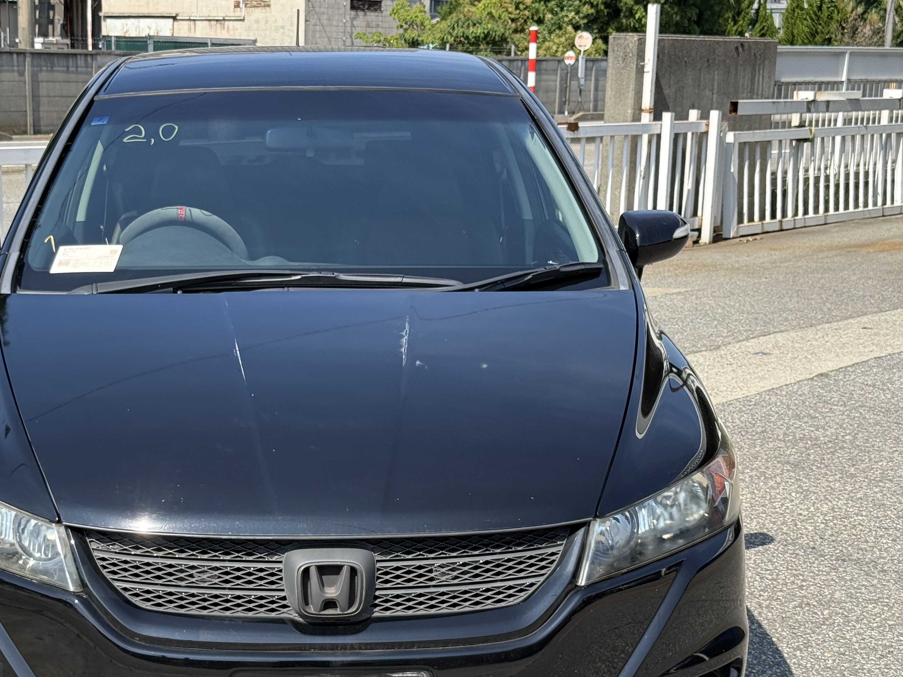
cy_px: 438
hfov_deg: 29.2
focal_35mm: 66
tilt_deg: -12.0
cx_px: 320
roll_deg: -1.4
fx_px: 1722
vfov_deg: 22.2
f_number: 1.78
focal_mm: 6.76
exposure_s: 1/2667
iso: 64
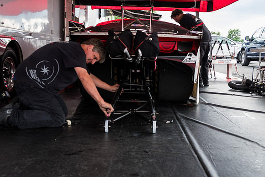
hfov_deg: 46.4
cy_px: 88
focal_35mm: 42
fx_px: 309
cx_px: 132
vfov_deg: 31.9
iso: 400
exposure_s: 1/125
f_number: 5
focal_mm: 27.7
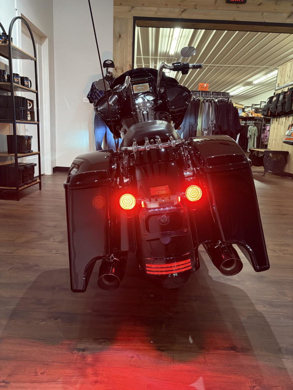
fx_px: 293
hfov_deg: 53.1
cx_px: 146
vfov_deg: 67.3
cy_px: 195
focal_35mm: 26
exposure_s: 1/60
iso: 400
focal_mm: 5.96
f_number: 1.6
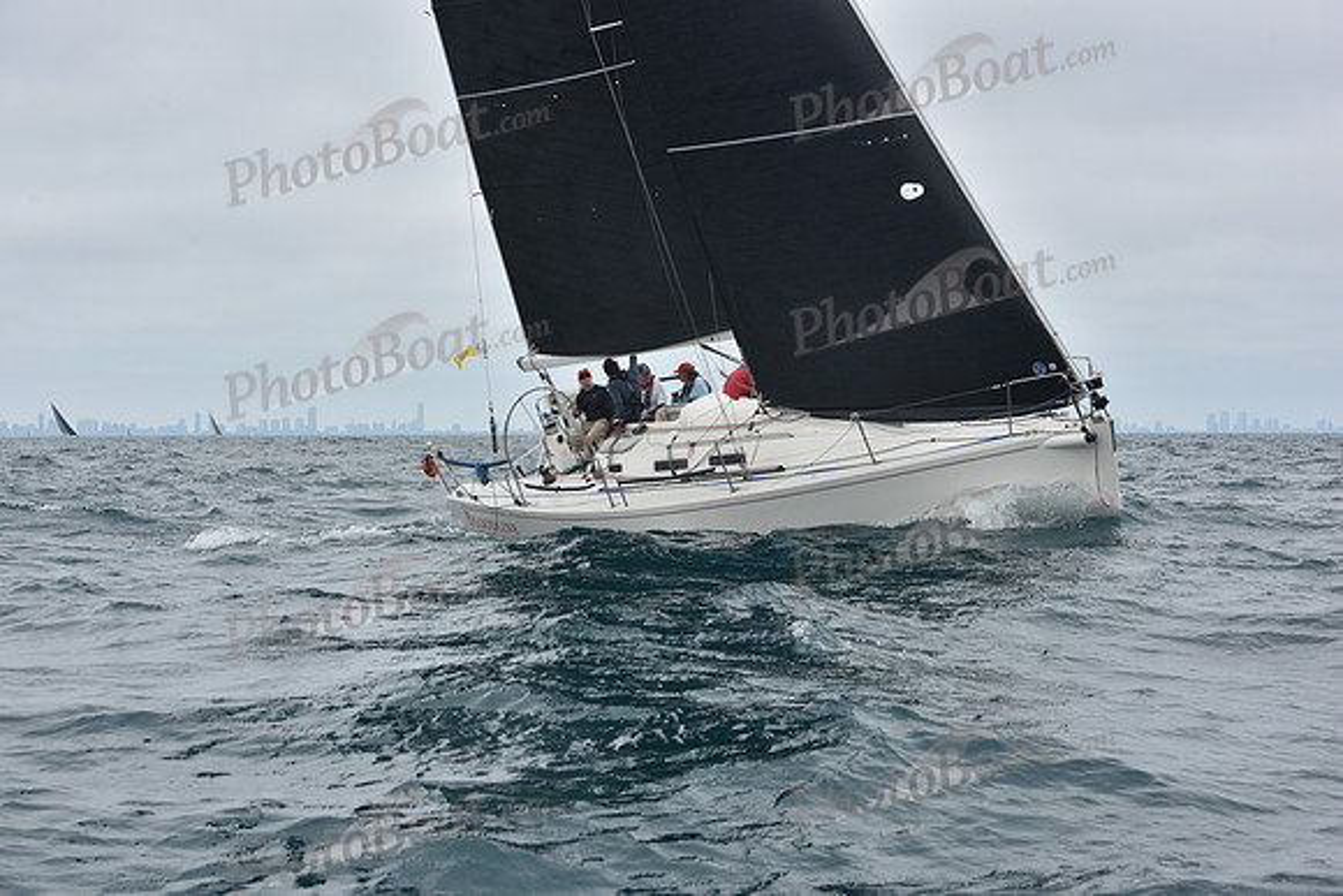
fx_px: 2612
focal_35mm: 70
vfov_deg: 19.5
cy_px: 448
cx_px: 672
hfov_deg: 28.8
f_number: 9
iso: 250
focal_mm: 70
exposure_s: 1/800
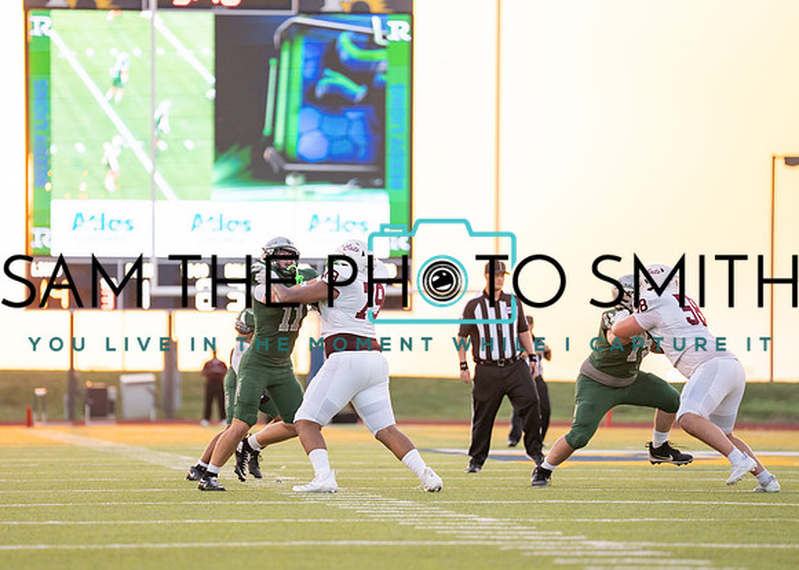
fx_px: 5435
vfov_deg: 6.0
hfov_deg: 8.4
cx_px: 318
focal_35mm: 240
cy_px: 296
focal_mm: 200
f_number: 2.8
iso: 640
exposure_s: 1/1250
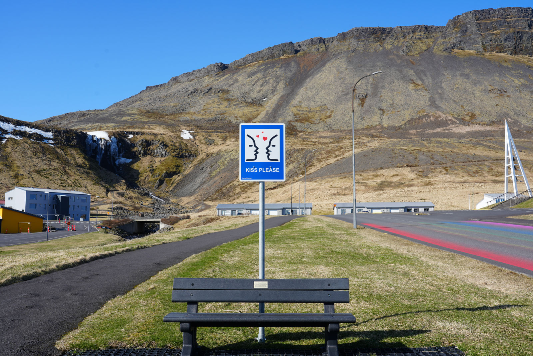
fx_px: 503
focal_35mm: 34
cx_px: 266
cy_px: 178
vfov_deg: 38.9
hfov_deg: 55.8
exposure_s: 1/160
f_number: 10
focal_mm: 34
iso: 100
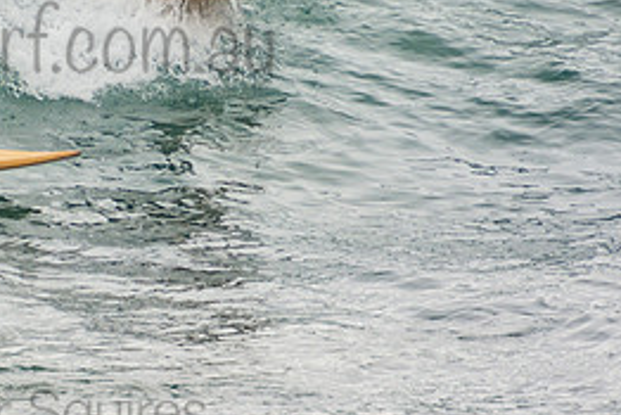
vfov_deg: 1.0
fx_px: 22954
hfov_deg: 1.5
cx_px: 24
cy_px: 18
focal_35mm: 1330
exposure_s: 1/1250
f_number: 5.6
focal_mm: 400
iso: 360
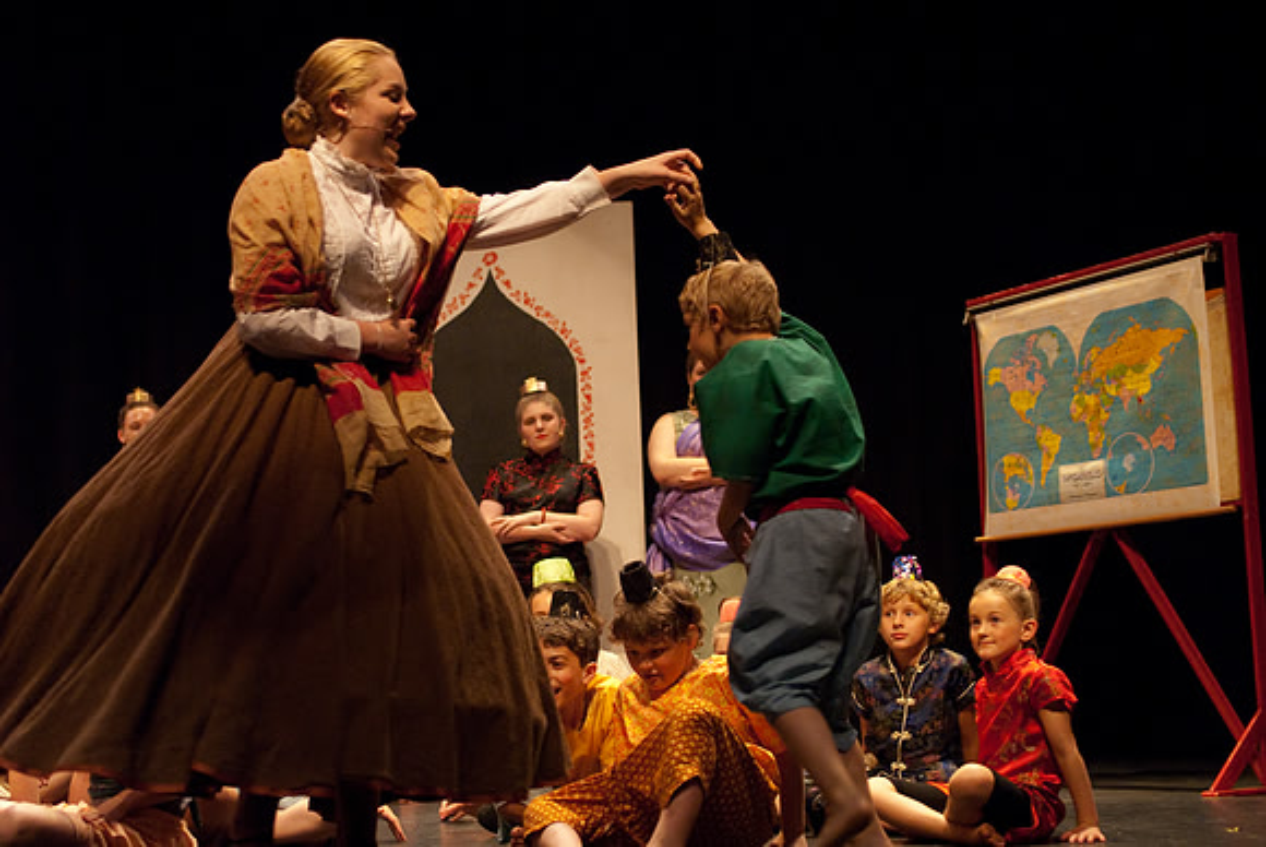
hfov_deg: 37.8
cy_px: 424
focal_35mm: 52
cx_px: 633
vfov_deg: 25.8
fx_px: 1848
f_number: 2.8
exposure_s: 1/125
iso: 1000
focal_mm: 35
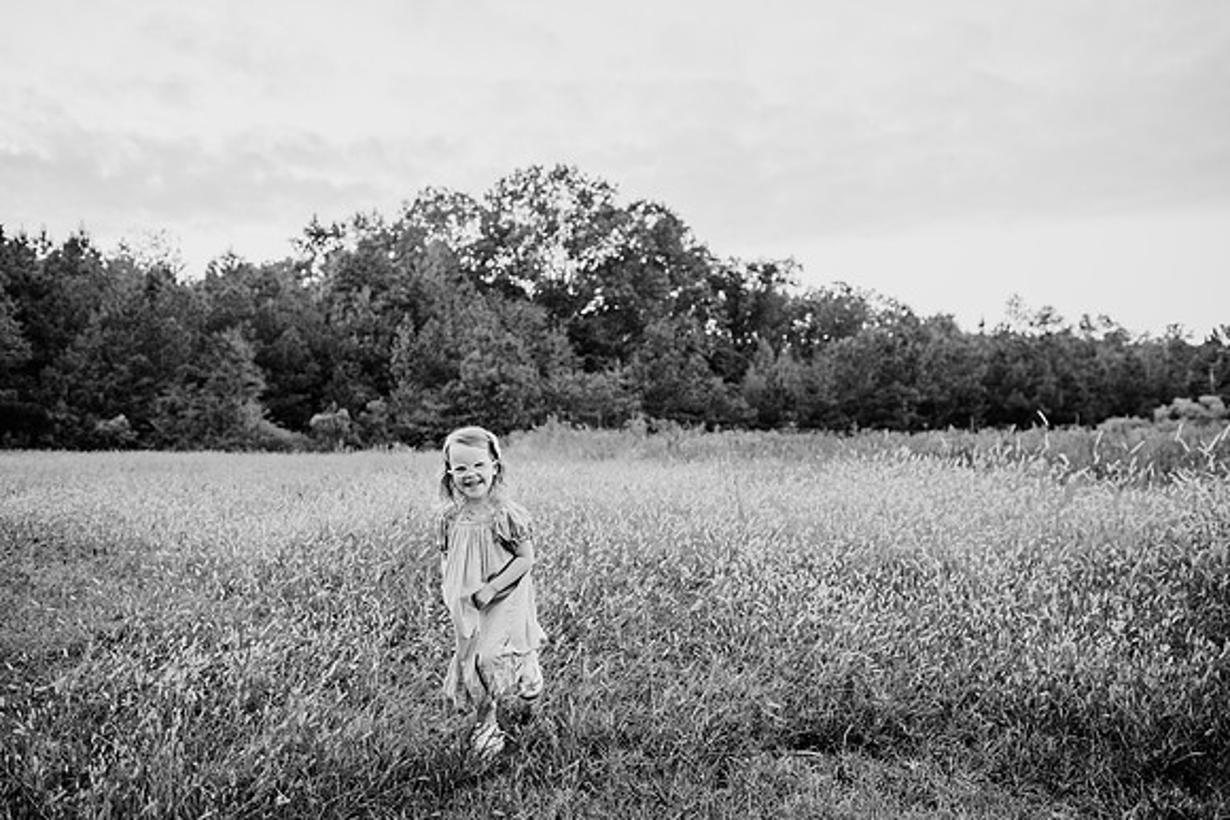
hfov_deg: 73.7
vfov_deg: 53.2
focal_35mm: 24
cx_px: 615
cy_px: 410
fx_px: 820
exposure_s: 1/500
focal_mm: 24
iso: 500
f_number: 2.8
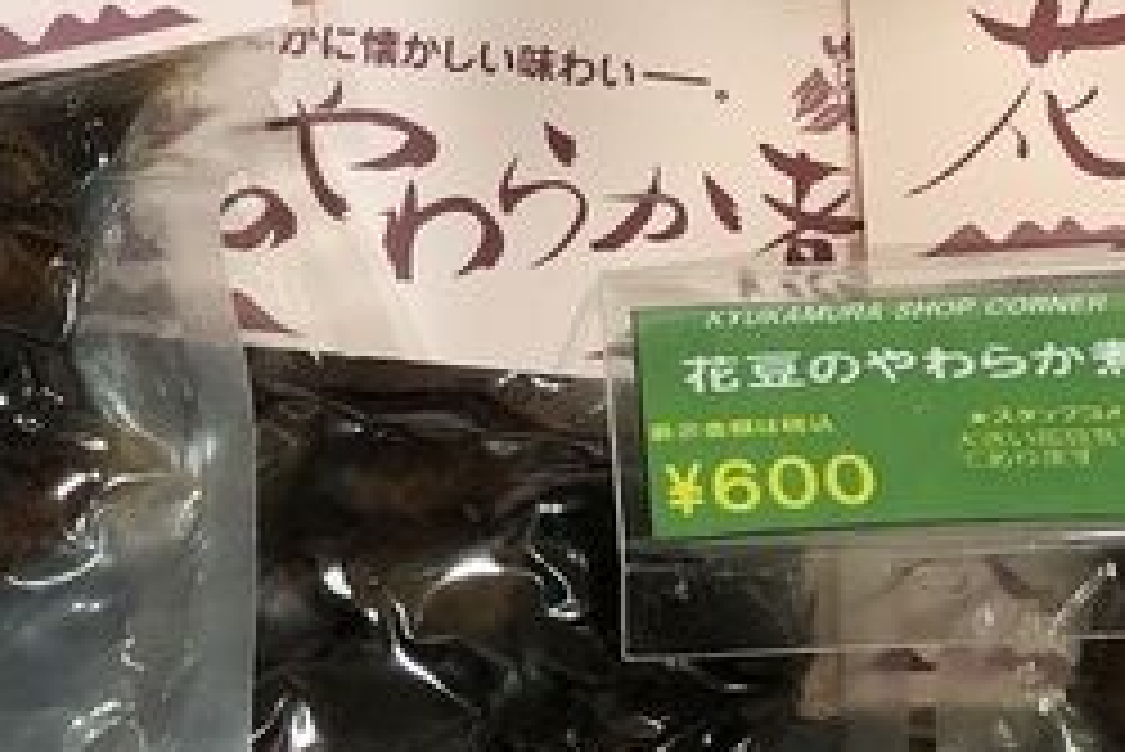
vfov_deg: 14.4
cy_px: 277
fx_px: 2970
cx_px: 601
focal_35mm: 95
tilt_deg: -61.7
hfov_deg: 21.4
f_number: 1.8
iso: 50
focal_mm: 3.99
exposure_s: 1/17
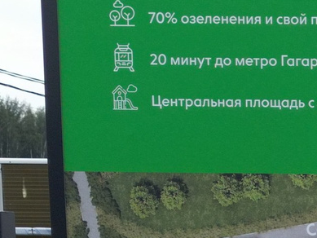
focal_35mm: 158
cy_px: 475
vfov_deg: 8.9
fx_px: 1447
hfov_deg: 12.0
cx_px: 447
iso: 100
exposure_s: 1/1250
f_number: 1.7
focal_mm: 6.72
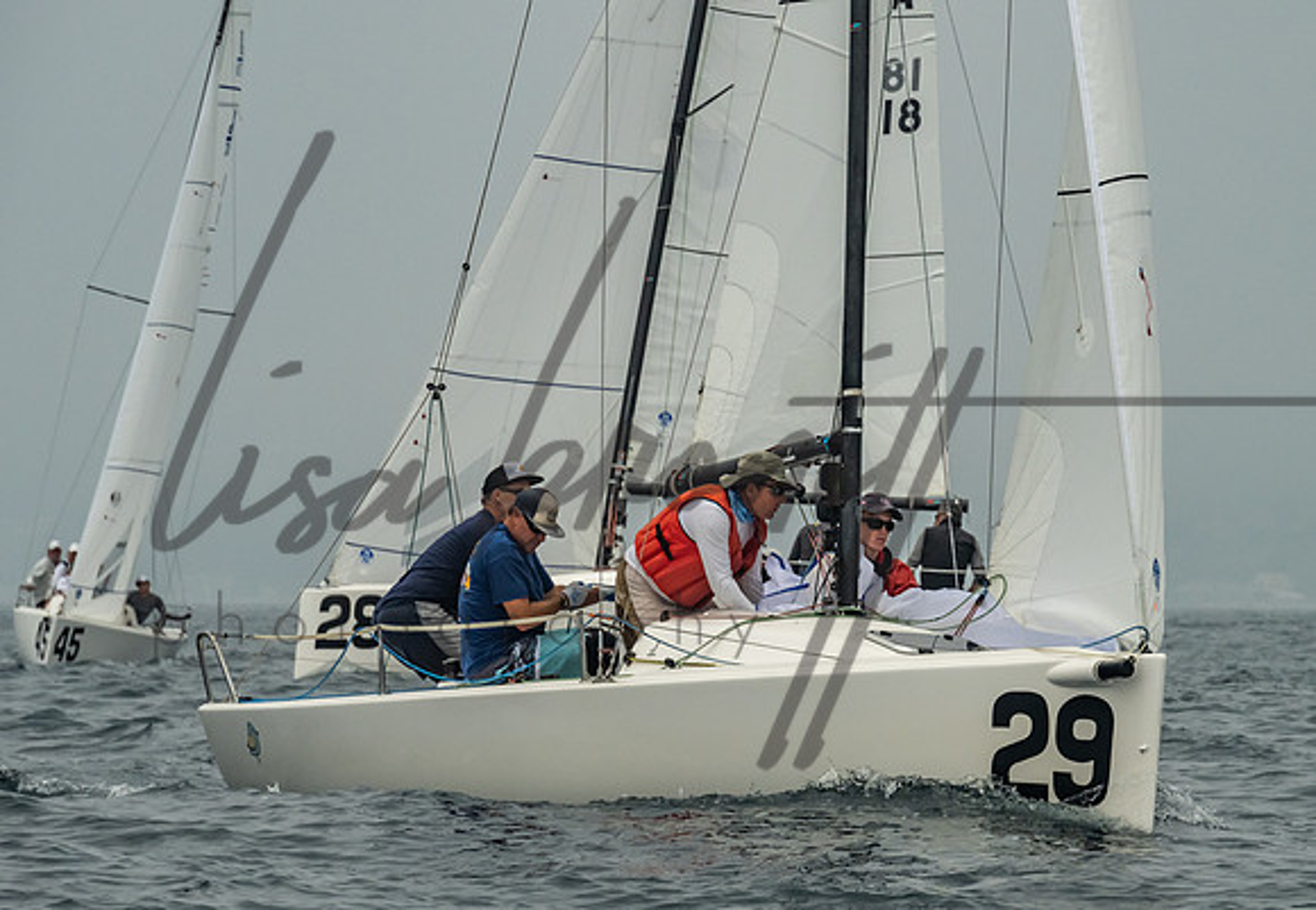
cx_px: 764
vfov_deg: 5.3
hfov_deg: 7.6
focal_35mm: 267
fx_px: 9860
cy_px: 500
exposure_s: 1/3200
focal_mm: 185
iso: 800
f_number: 9
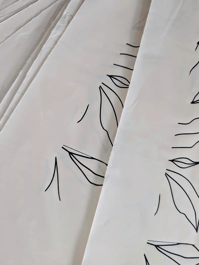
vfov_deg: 71.5
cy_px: 132
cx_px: 100
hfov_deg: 56.9
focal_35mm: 24
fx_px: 184
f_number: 1.68
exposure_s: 1/42.2
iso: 61
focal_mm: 6.9
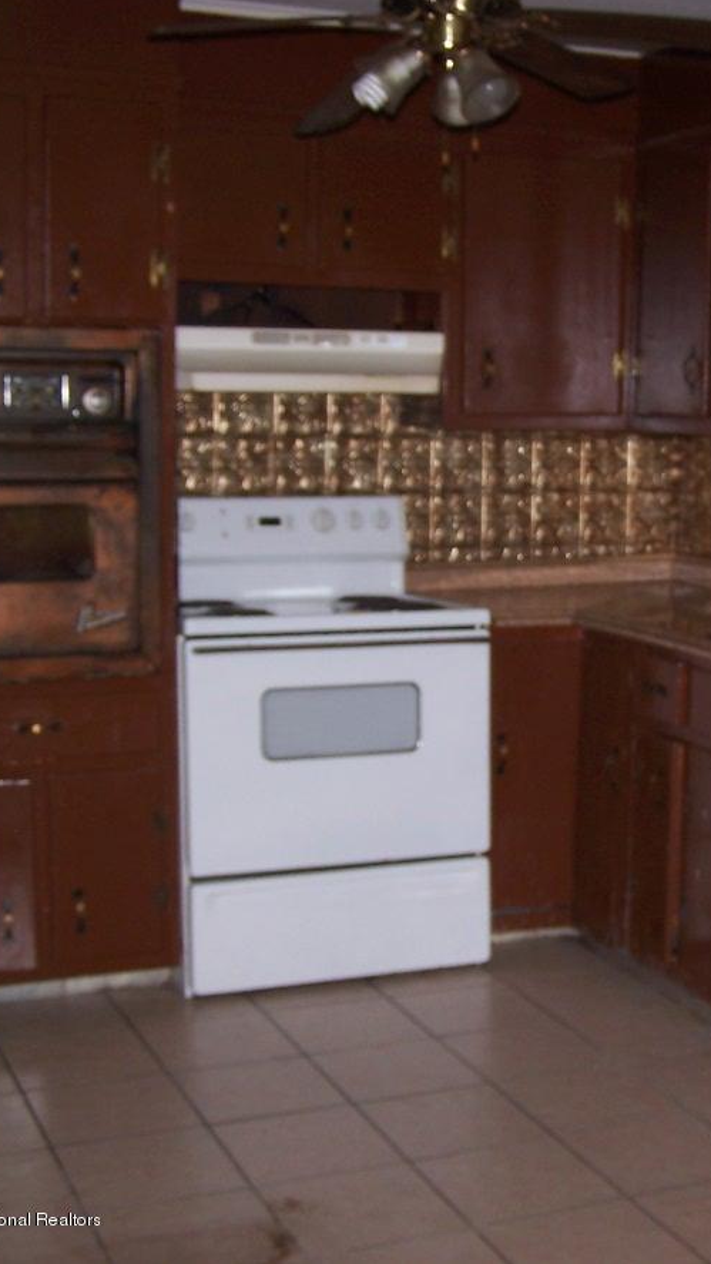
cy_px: 624
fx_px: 1877
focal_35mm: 56
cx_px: 607
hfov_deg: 21.1
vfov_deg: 37.2
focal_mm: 6.3
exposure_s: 1/60
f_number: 2.8
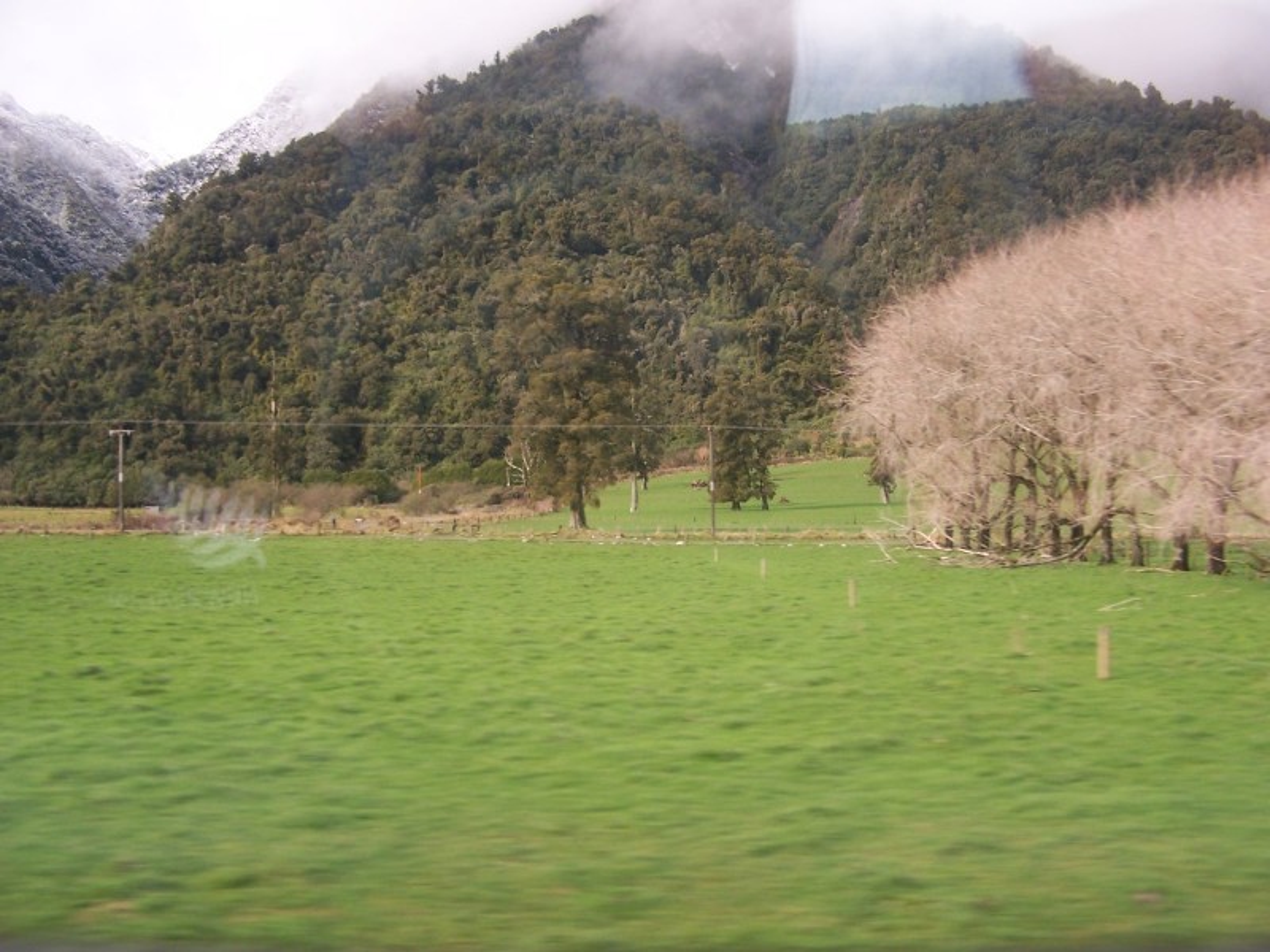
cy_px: 476
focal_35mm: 38
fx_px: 1394
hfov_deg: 49.0
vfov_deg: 37.7
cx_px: 635
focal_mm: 6.3
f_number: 2.8
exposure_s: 1/125
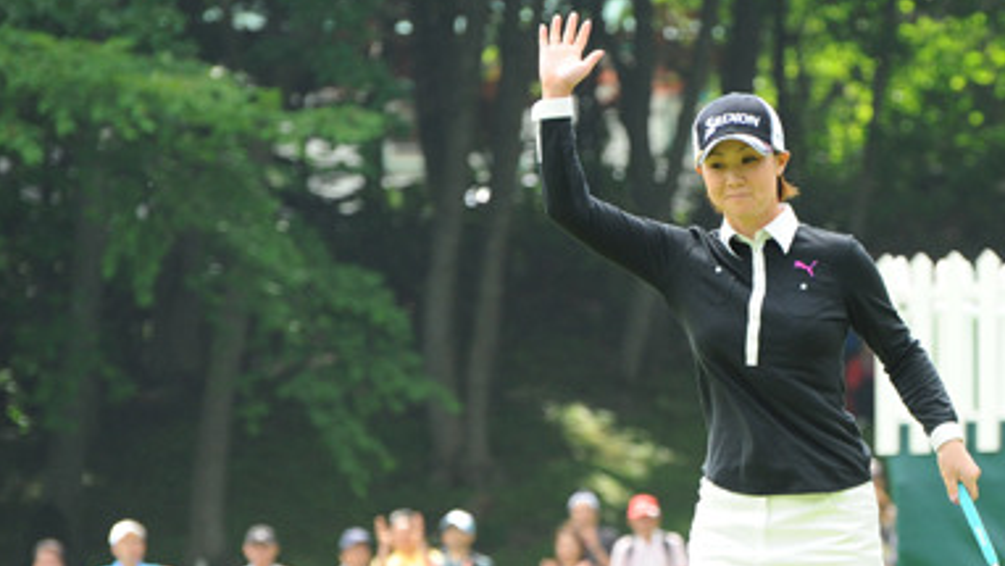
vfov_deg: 4.0
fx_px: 8102
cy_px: 445
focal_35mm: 304
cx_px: 658
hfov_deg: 7.1
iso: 800
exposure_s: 1/640
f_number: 5.6
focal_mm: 185
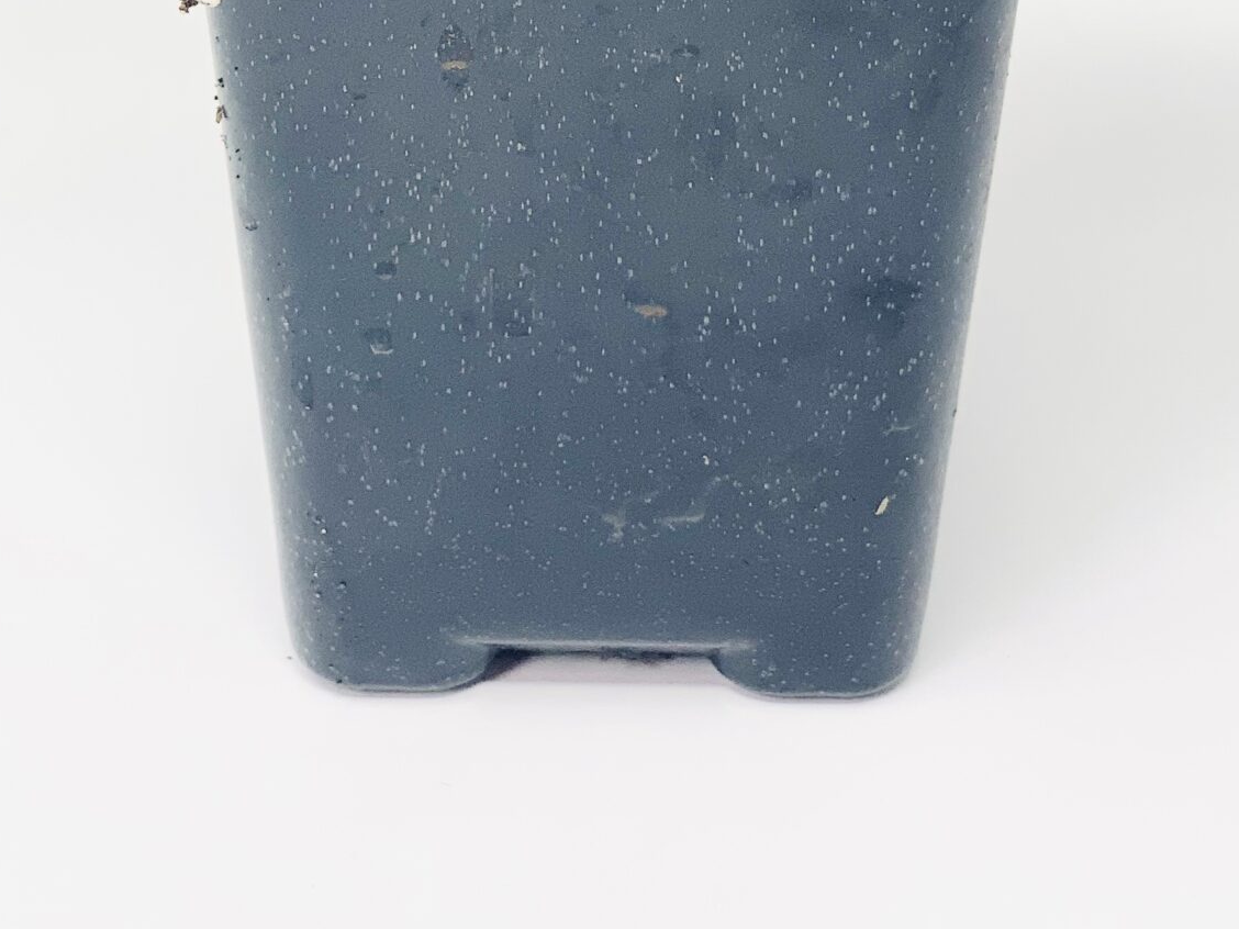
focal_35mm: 118
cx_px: 616
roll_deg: +0.5
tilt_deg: -25.7
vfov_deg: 12.1
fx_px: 4224
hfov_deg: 16.7
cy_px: -335
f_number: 2.4
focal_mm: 6
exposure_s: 1/120
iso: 25
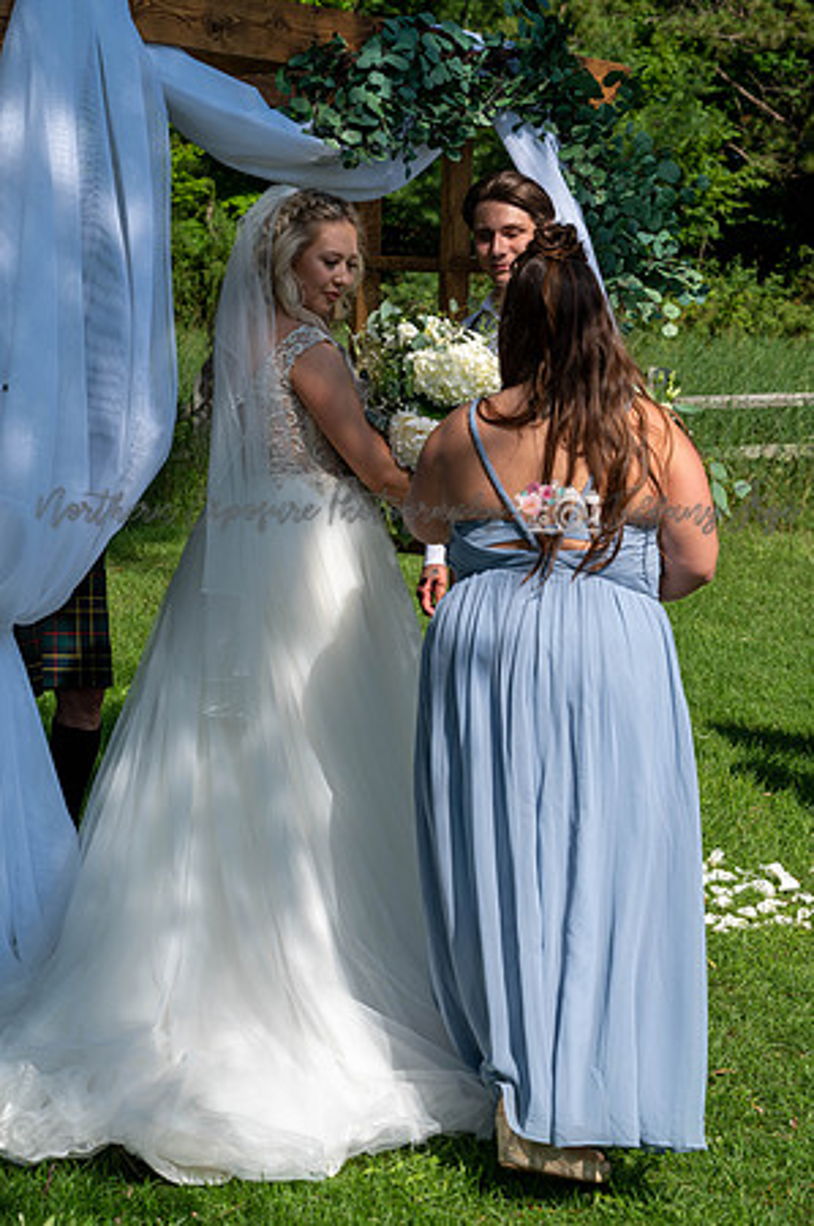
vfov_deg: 28.9
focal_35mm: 70
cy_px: 613
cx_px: 407
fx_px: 2379
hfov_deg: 19.4
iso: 100
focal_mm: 70
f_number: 7.1
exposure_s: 1/400
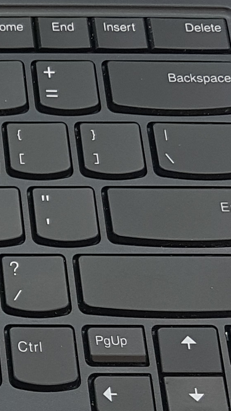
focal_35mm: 114
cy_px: 279
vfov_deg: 18.7
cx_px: -293
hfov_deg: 9.6
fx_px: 1241
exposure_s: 1/100
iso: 40
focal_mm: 4.2
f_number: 1.7
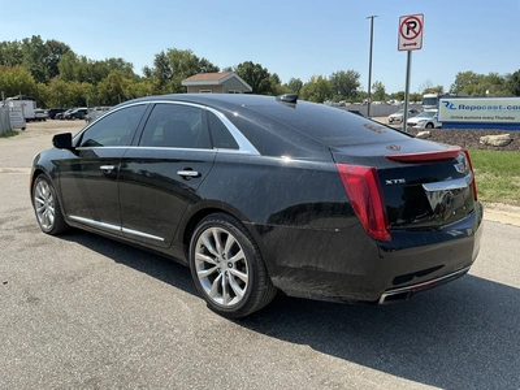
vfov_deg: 49.7
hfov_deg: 63.4
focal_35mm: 28
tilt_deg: -7.6
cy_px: 195
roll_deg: +0.0
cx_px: 260
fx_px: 421
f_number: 1.8
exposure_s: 1/1250
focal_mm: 3
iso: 25
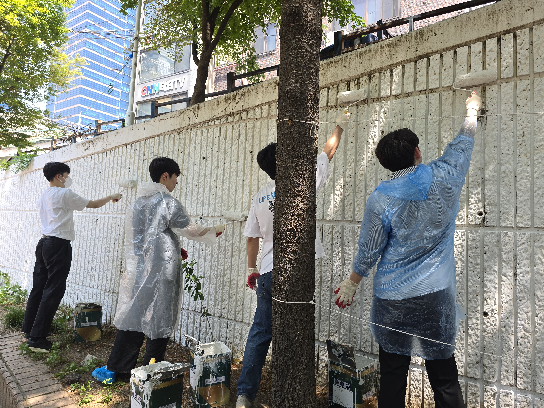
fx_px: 361
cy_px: 204
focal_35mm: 23
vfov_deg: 58.9
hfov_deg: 73.9
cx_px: 272
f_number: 1.7
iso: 25
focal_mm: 6.3
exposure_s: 1/180
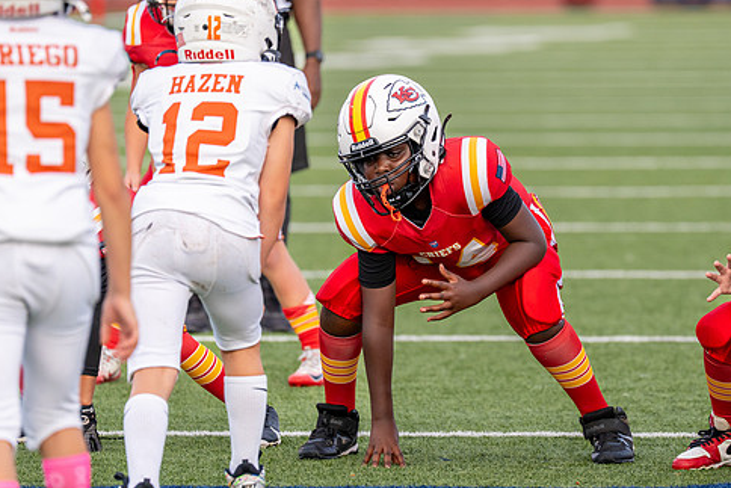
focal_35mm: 385
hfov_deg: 5.4
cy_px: 253
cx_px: 475
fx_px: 7820
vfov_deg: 3.6
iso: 400
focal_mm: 200
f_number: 2.8
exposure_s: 1/2500
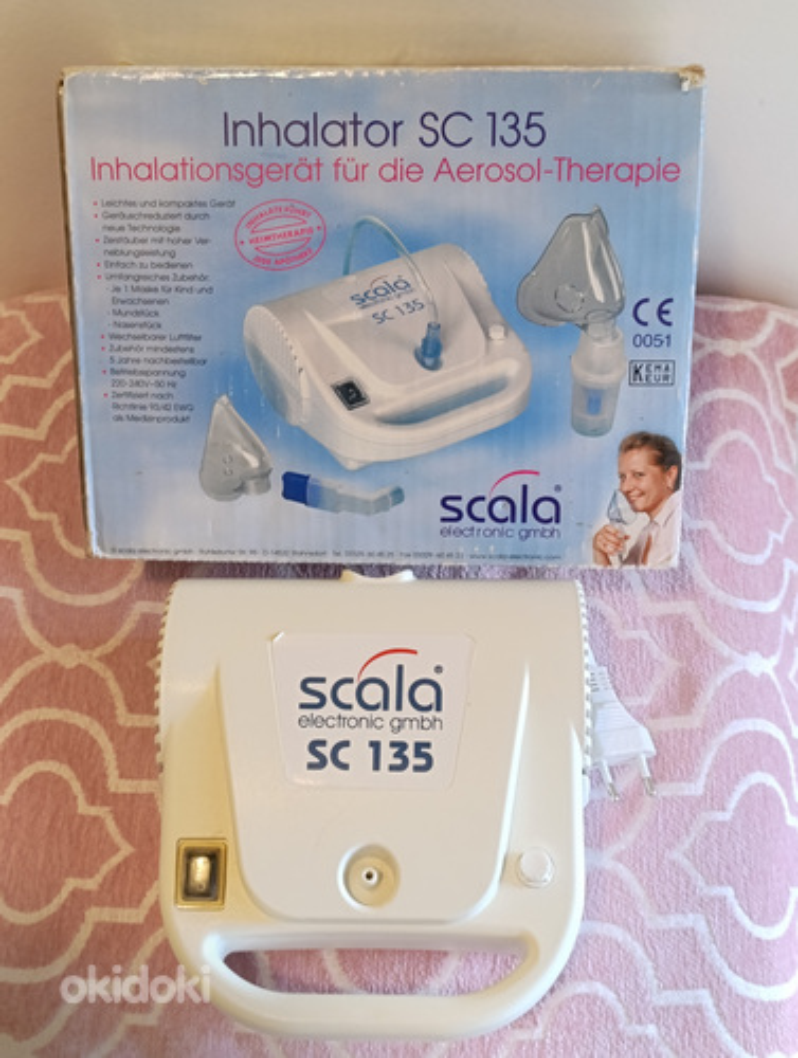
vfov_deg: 41.2
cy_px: 529
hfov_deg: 31.6
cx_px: 399
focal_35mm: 46
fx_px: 1409
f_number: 1.6
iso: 640
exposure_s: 1/50
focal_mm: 6.14
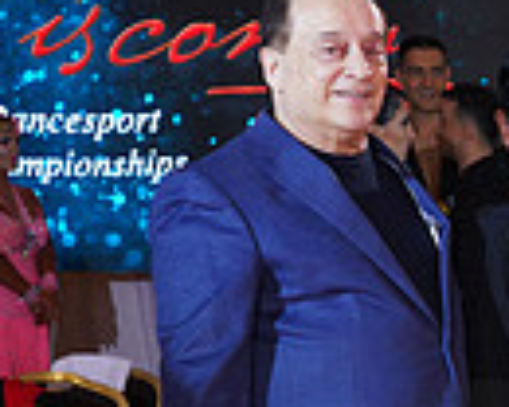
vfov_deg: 7.5
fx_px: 3088
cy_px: 483
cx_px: 877
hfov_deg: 9.1
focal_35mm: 205
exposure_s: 1/200
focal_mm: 49
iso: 1600
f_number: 5.6
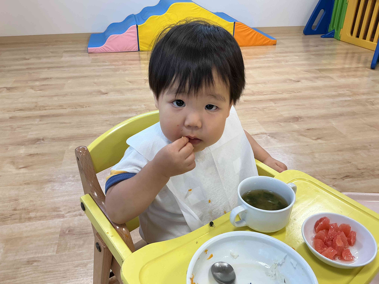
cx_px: 190
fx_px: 318
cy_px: 142
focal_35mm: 29
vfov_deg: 48.2
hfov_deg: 61.7
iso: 50
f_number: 1.8
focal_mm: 3
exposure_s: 1/120
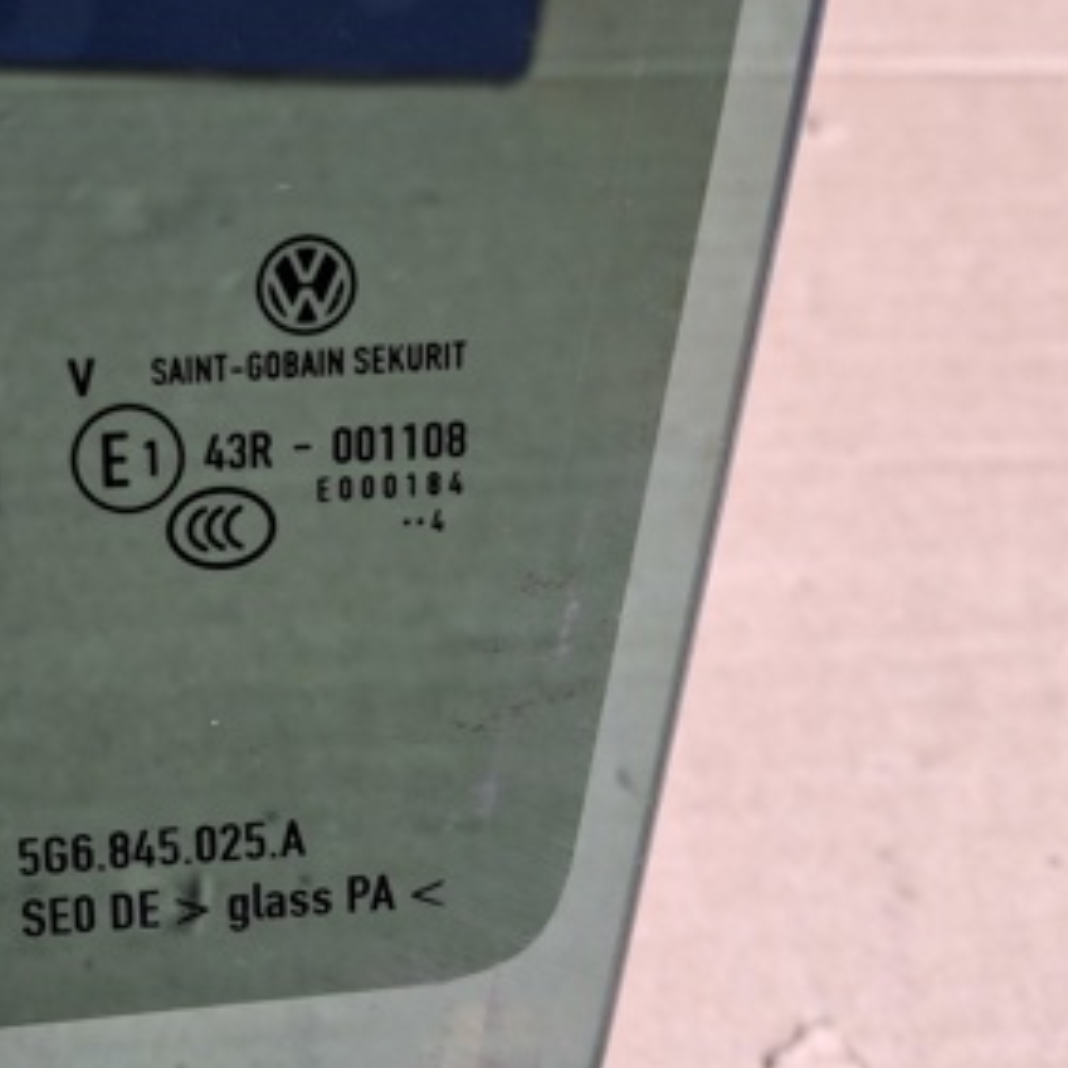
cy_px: 440
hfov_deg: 32.7
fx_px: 1745
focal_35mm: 50
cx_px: 151
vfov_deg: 33.9
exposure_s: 1/50
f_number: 1.8
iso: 160
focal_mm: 4.69
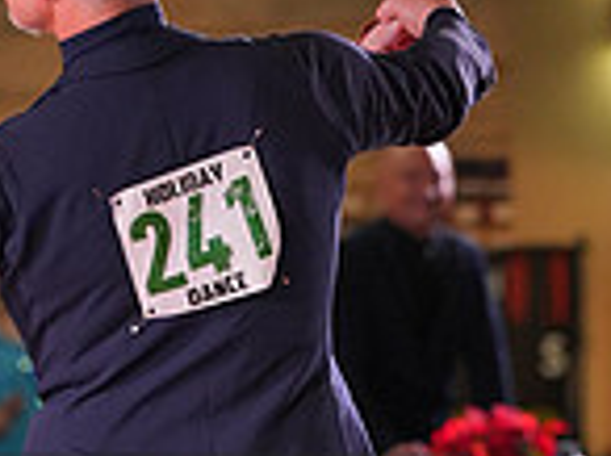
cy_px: 594
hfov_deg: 4.1
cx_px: -107
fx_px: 8423
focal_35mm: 478
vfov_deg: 3.1
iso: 1600
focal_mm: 125
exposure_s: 1/500
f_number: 4
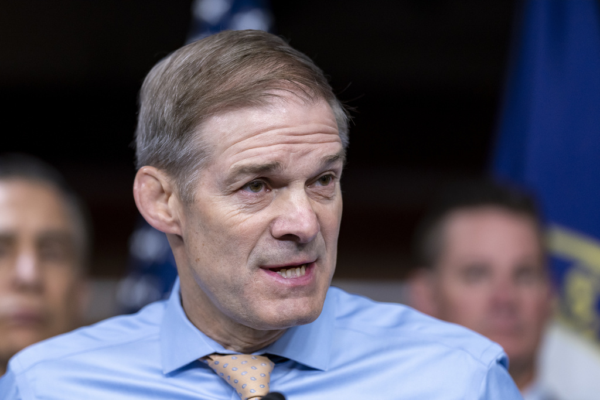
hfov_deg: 10.2
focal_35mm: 202
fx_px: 3367
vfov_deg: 6.8
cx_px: 300
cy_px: 200
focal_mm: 135
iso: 1000
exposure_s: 1/500
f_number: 1.8
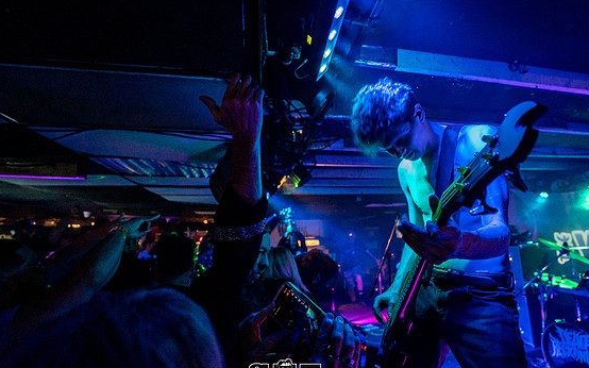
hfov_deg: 94.2
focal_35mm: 17
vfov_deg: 68.0
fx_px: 273
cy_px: 187
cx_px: 319
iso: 3200
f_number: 2.8
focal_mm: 14
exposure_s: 1/200
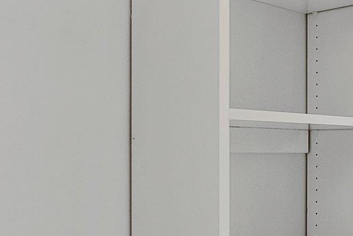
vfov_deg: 23.6
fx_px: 563
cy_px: 145
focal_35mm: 57
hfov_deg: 28.8
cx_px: 451
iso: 1600
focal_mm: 14.6
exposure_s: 1/125
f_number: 6.3
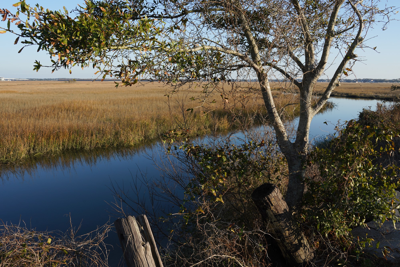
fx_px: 344
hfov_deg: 60.3
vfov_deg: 42.3
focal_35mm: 31
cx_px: 200
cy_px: 134
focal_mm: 31
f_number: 11
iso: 100
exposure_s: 1/100
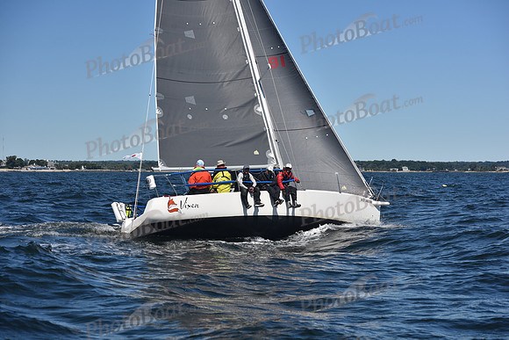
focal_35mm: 70
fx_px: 990
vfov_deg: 19.5
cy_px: 170
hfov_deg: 28.8
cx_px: 254
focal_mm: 70
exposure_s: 1/1000
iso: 200
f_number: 5.6
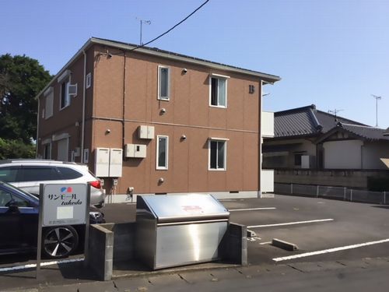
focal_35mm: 31
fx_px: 348
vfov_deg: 45.4
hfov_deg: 58.4
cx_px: 194
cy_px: 146
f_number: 2.4
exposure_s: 1/1597
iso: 25
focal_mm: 3.3
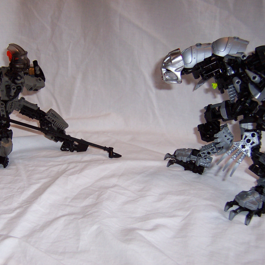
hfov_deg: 38.9
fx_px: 372
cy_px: 132
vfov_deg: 39.2
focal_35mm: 43
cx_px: 95
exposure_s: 1/60
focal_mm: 5.6
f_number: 2.8
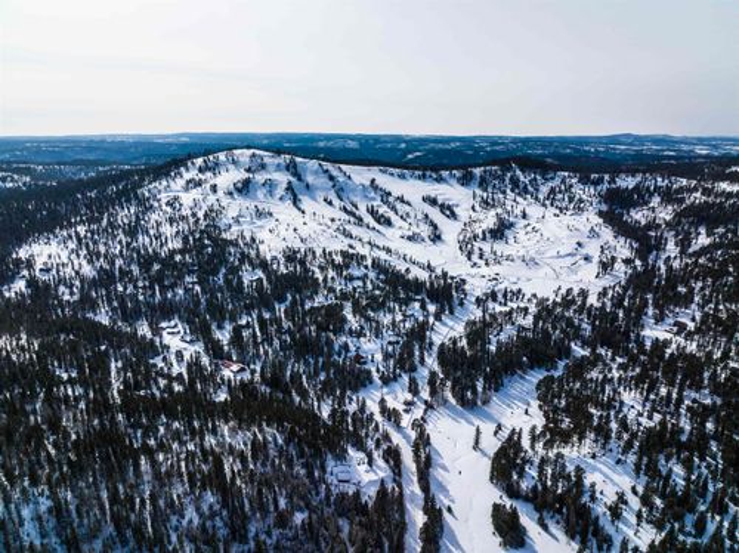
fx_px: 512
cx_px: 370
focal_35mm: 24
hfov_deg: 71.6
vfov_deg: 56.7
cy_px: 276
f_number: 3.2
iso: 100
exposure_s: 1/120
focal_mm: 12.29
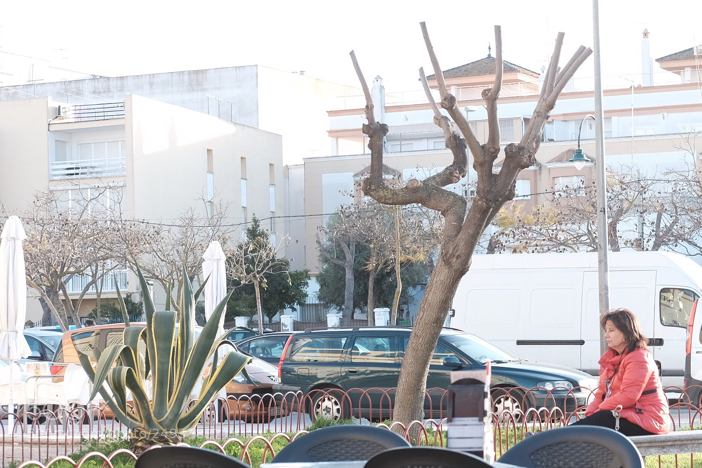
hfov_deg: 37.5
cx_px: 351
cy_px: 234
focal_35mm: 53
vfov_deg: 25.5
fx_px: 1034
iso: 200
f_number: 4.5
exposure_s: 1/125
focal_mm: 35
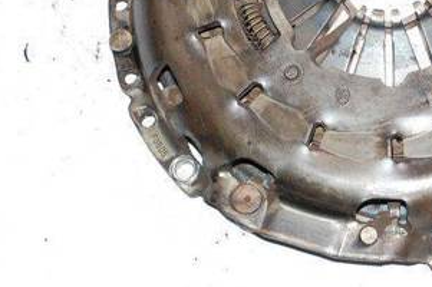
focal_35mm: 102
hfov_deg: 19.7
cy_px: 11
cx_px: 385
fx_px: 1223
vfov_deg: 13.2
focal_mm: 32
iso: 800
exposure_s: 1/100
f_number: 5
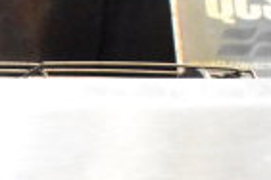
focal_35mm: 195
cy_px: 363
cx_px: -292
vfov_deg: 6.8
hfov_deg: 9.7
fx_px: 1468
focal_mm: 30
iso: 12800
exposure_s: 1/50
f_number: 4.2
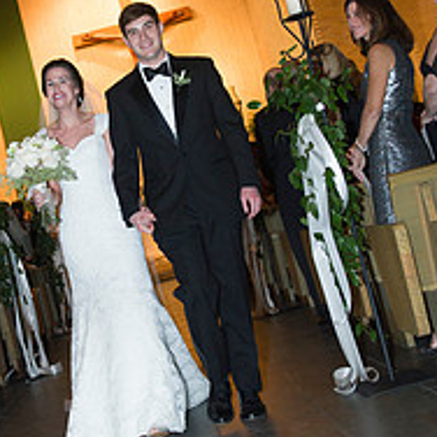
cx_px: 113
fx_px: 986
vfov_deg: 24.9
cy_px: 142
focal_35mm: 69
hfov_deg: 24.7
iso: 1600
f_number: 5
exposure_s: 1/80
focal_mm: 34
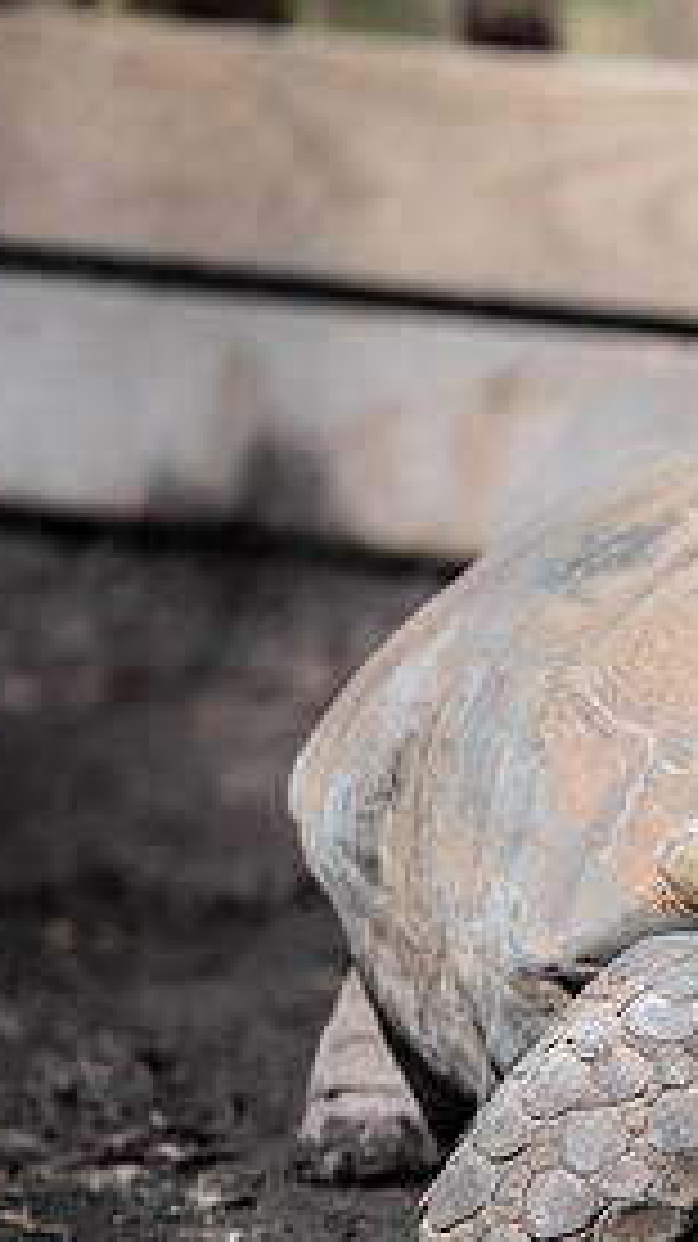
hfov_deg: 3.7
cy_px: 745
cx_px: 1166
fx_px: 10871
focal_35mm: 330
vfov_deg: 6.5
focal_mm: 150
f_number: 2.8
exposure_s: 1/1600
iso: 200
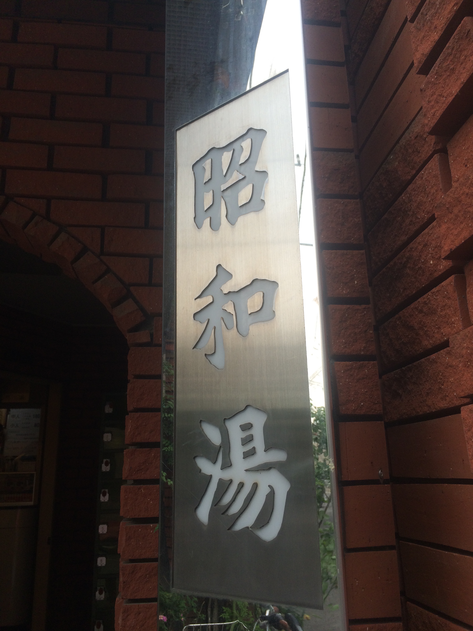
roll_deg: +3.1
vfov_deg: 61.7
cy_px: 316
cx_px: 236
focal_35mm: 29
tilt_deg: +14.4
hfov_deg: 48.2
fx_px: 528
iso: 32
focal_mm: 4.15
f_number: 2.2
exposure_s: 1/228
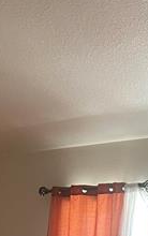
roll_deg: -2.4
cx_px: -25
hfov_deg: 13.3
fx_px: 618
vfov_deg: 19.3
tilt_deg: -6.2
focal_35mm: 96
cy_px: 338
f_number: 1.8
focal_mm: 4.25
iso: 100
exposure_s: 1/60
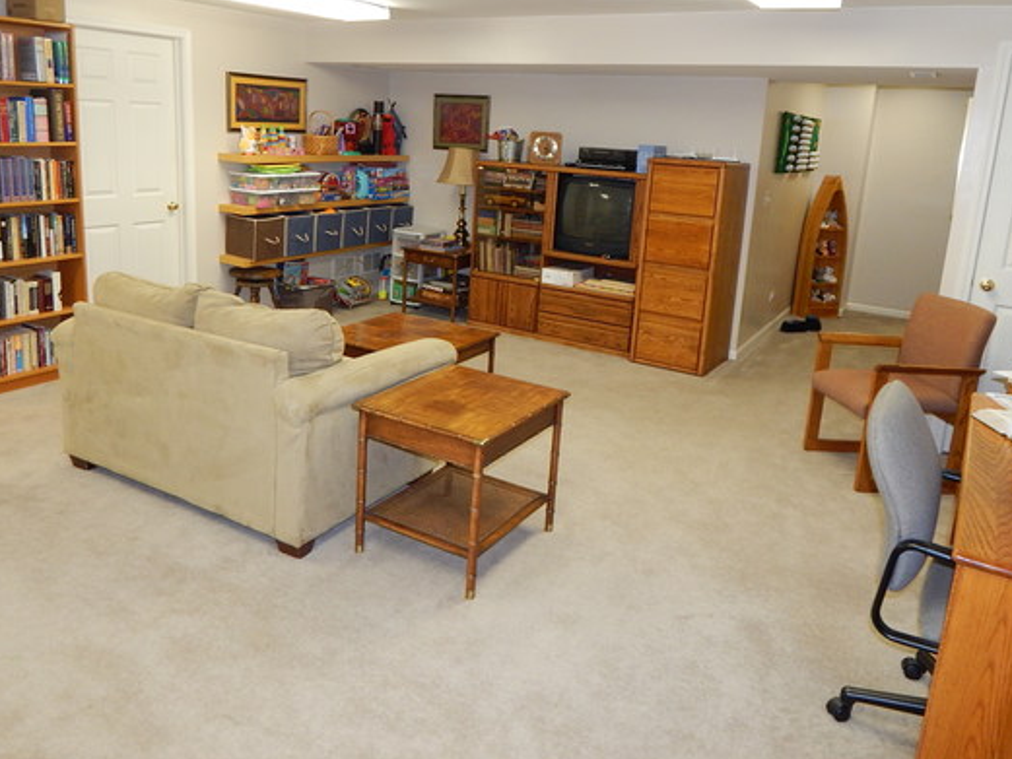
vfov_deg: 51.0
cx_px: 480
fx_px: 790
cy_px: 295
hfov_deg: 65.3
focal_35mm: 27
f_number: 3
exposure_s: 1/30
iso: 180
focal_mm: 4
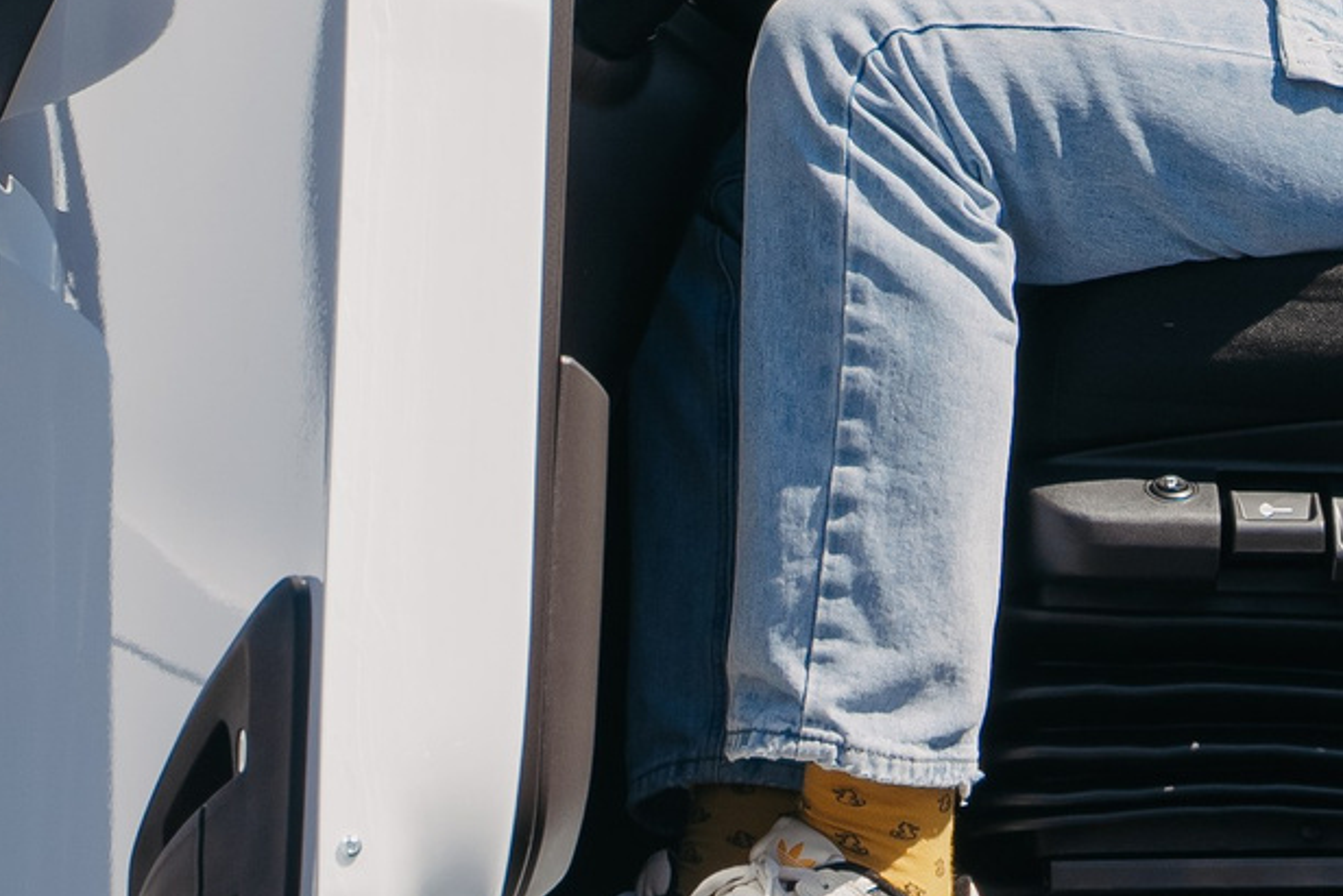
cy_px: -577
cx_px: 1066
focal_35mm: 291
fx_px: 10858
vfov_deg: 4.7
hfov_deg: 7.1
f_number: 11
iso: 160
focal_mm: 70
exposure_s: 1/160
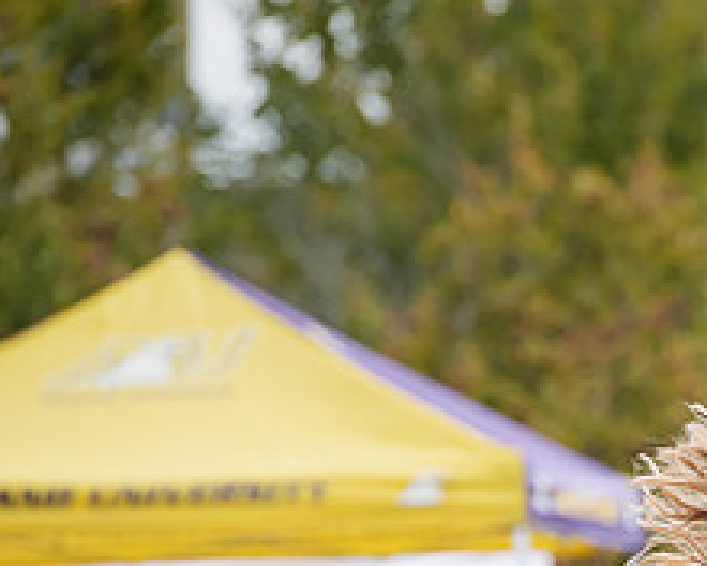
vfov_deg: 3.1
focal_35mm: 496
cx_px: 781
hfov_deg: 3.9
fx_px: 10379
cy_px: 587
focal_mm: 200
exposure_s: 1/500
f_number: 5
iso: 400
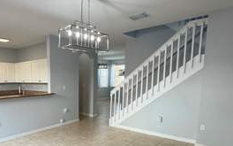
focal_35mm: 27
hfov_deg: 65.2
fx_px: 171
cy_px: 102
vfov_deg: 45.1
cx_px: 65
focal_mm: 2.22
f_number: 2.2
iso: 125
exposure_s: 1/120
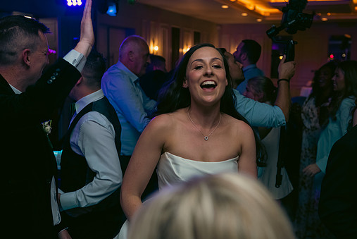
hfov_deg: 41.1
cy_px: 120
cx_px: 182
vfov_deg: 28.1
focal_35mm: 48
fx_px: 476
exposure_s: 1/160
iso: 800
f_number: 3.5
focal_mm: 42
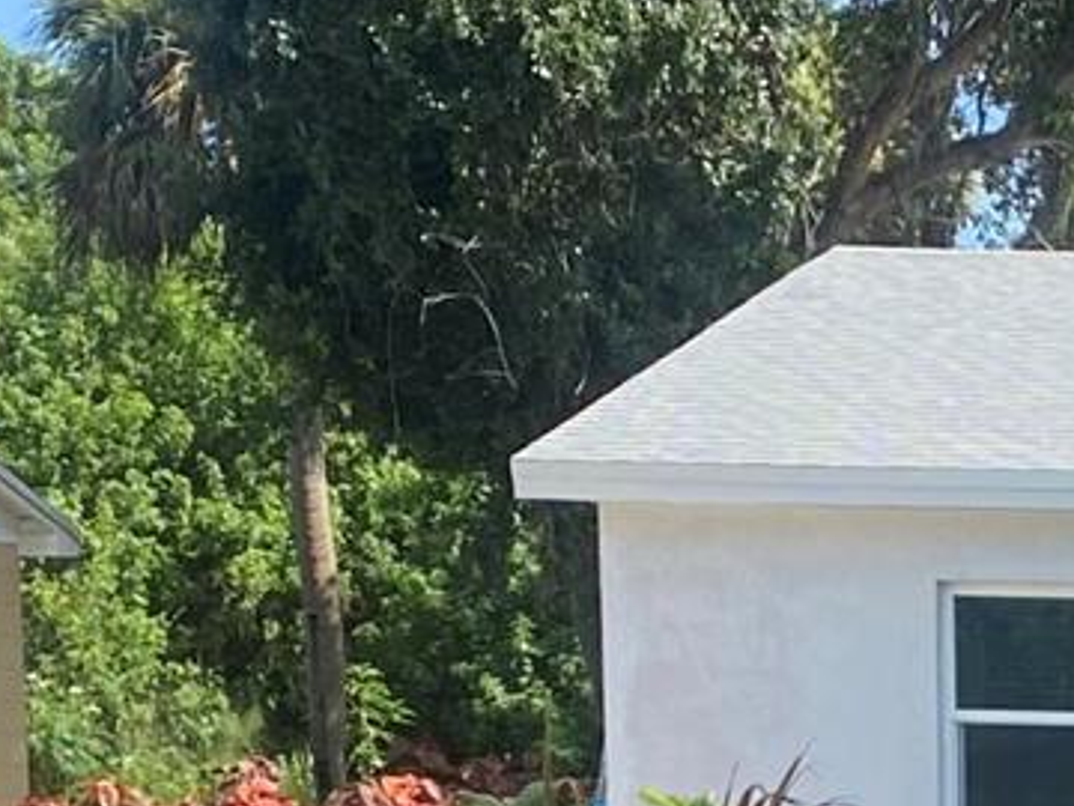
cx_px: 1629
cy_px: 1549
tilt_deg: -10.6
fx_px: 4592
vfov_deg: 9.4
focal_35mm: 148
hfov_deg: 12.6
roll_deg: +0.5
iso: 32
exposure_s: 1/752
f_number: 1.8
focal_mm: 4.25
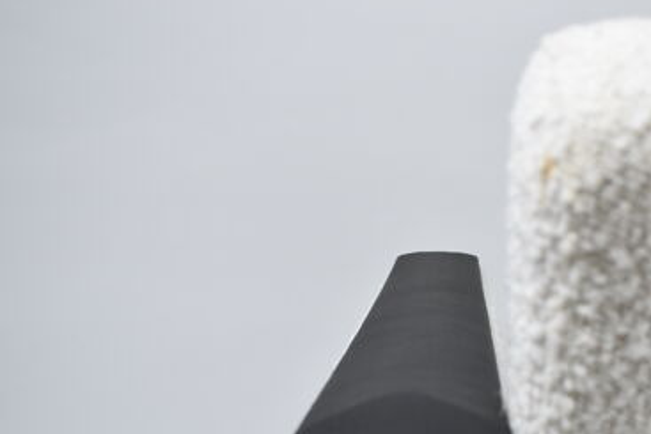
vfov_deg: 24.8
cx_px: 475
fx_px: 977
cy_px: 322
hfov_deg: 36.1
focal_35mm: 54
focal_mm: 22
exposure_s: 1/125
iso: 800
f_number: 5
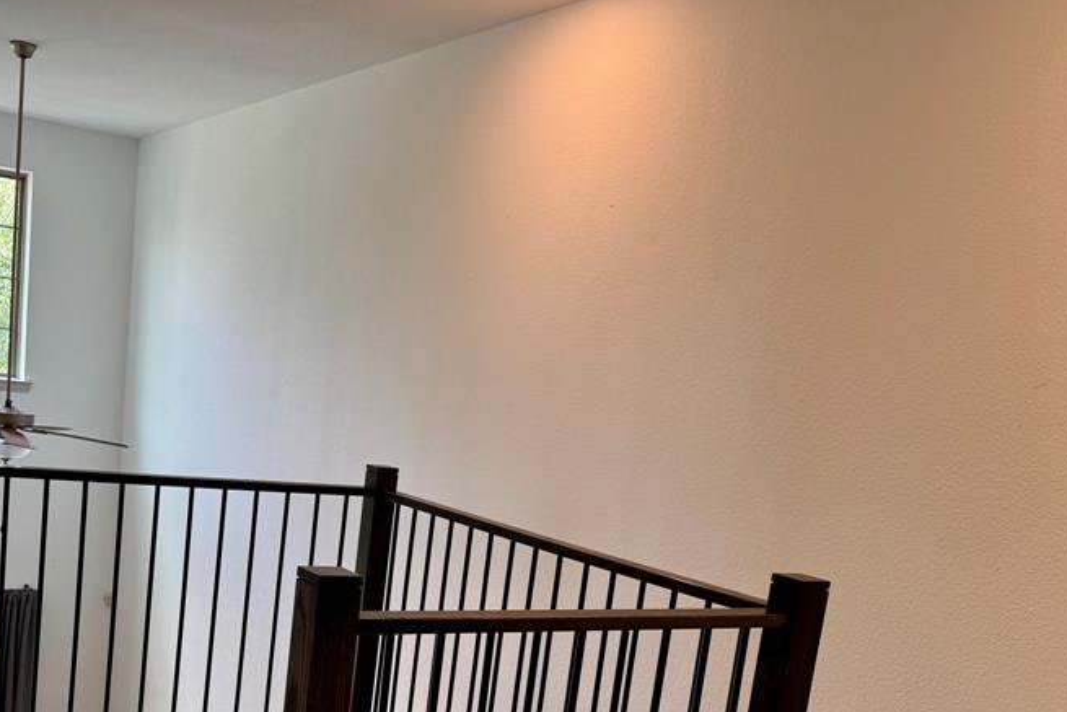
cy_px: 583
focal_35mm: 39
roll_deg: -6.4
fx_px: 1156
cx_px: 399
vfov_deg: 33.1
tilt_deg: -11.0
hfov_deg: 49.1
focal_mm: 6.76
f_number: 1.78
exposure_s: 1/120
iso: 80
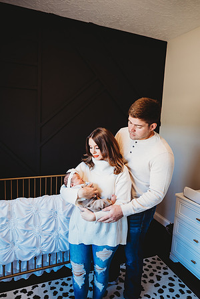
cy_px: 150
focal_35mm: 24
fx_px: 200
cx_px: 100
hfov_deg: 53.1
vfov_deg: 73.7
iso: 320
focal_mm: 24
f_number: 2
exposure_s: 1/200
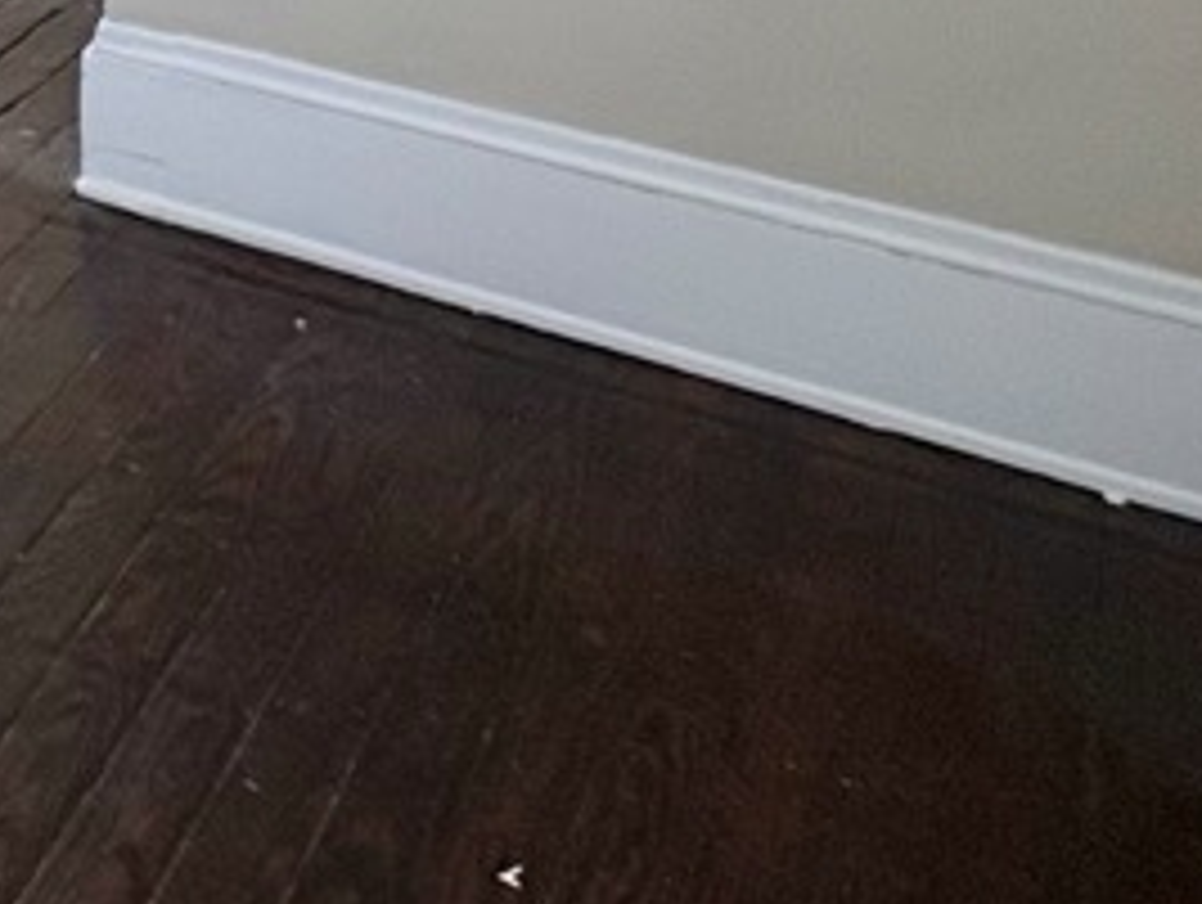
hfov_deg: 23.2
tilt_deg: -7.2
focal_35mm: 67
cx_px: -608
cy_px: -562
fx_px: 2330
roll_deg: -0.4
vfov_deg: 18.6
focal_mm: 2.22
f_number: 2.2
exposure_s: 1/99
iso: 125
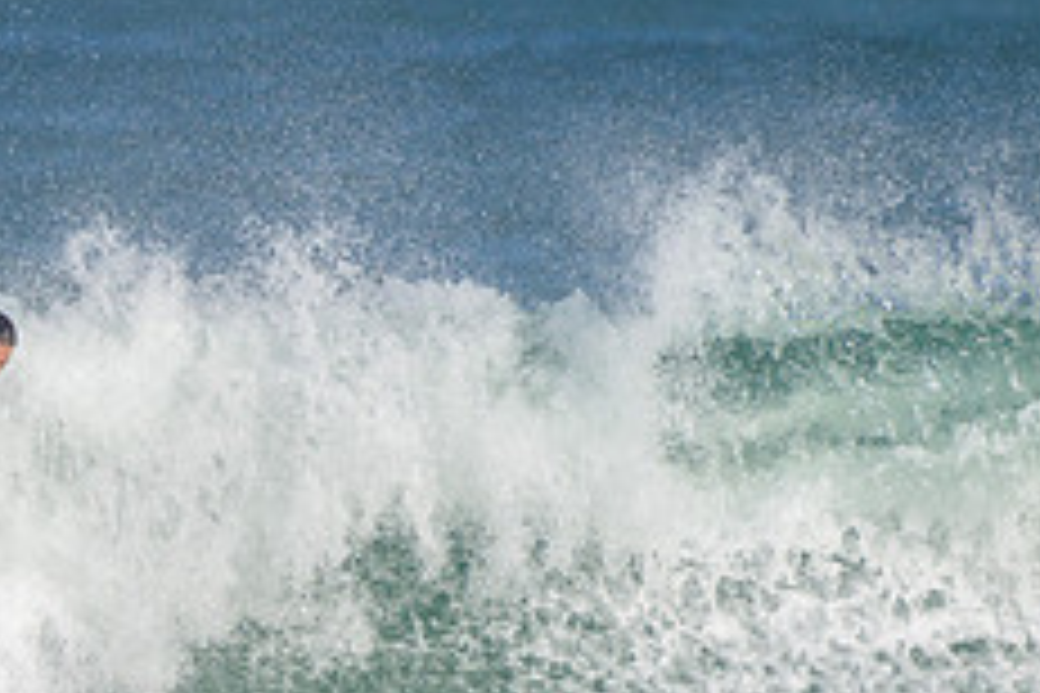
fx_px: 44370
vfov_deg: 0.9
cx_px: -356
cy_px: 566
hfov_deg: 1.3
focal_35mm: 1536
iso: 160
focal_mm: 500
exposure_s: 1/2000
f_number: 5.6
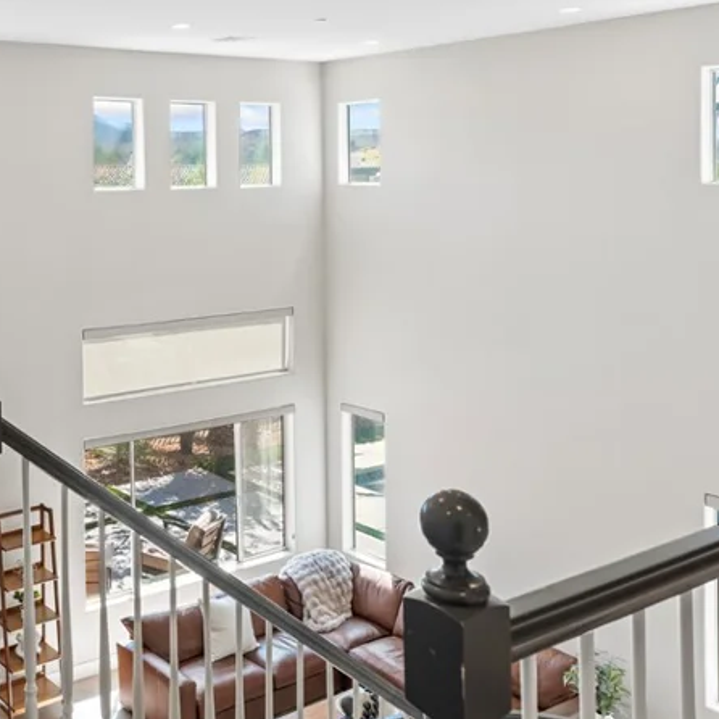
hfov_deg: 37.8
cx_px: 53
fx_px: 963
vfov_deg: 40.0
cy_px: 193
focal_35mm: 41
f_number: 7.1
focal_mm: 21
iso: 400
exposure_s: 1/6
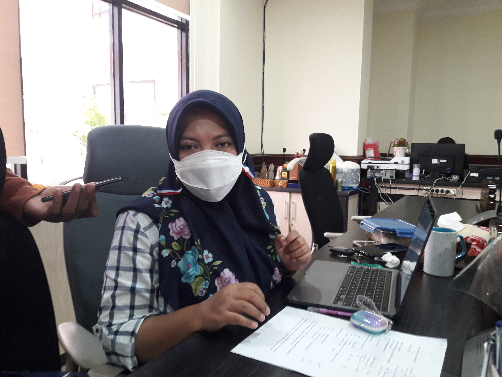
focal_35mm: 28
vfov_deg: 49.7
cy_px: 188
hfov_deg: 63.4
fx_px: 406
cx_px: 251
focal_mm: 3.7
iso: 160
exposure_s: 1/25
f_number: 1.9
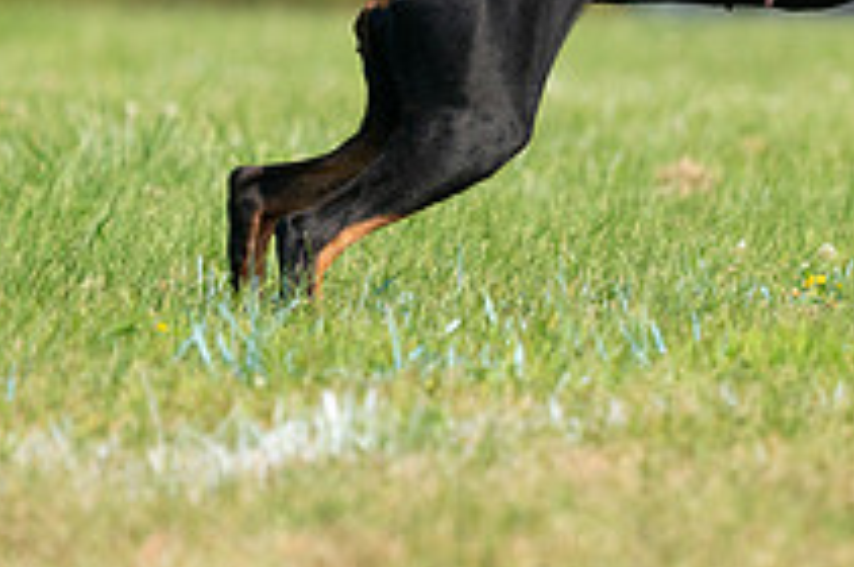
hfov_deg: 2.2
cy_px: -172
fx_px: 22644
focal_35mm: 956
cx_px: 785
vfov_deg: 1.4
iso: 1600
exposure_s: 1/4000
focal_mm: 347
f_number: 6.3
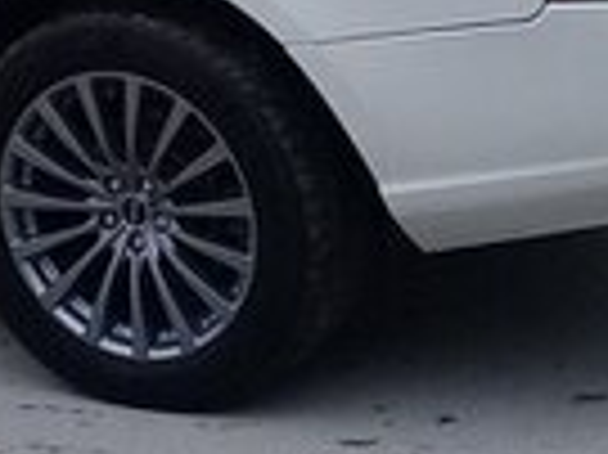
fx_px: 2667
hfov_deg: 12.6
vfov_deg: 9.5
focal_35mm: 152
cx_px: -162
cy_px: -214
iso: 50
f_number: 2.2
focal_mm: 3.3
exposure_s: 1/524
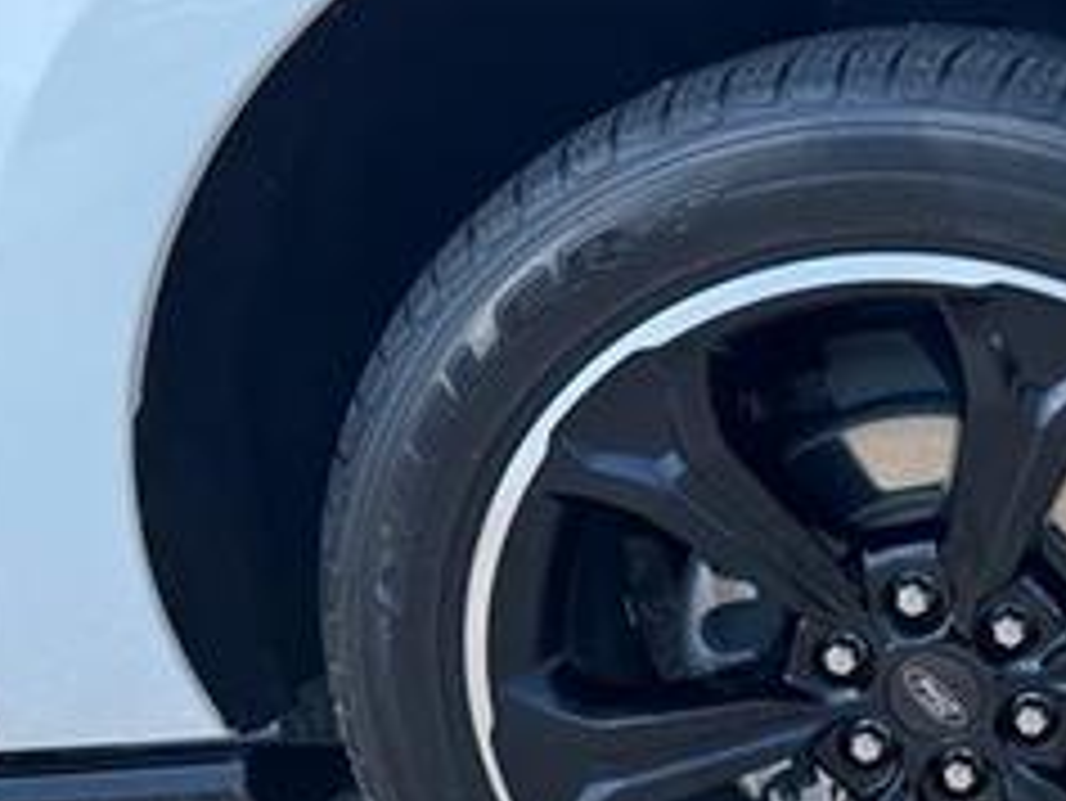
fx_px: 1571
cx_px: 1102
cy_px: 662
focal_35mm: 51
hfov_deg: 33.7
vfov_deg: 27.9
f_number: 1.78
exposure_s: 1/1193
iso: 80
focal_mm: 6.76
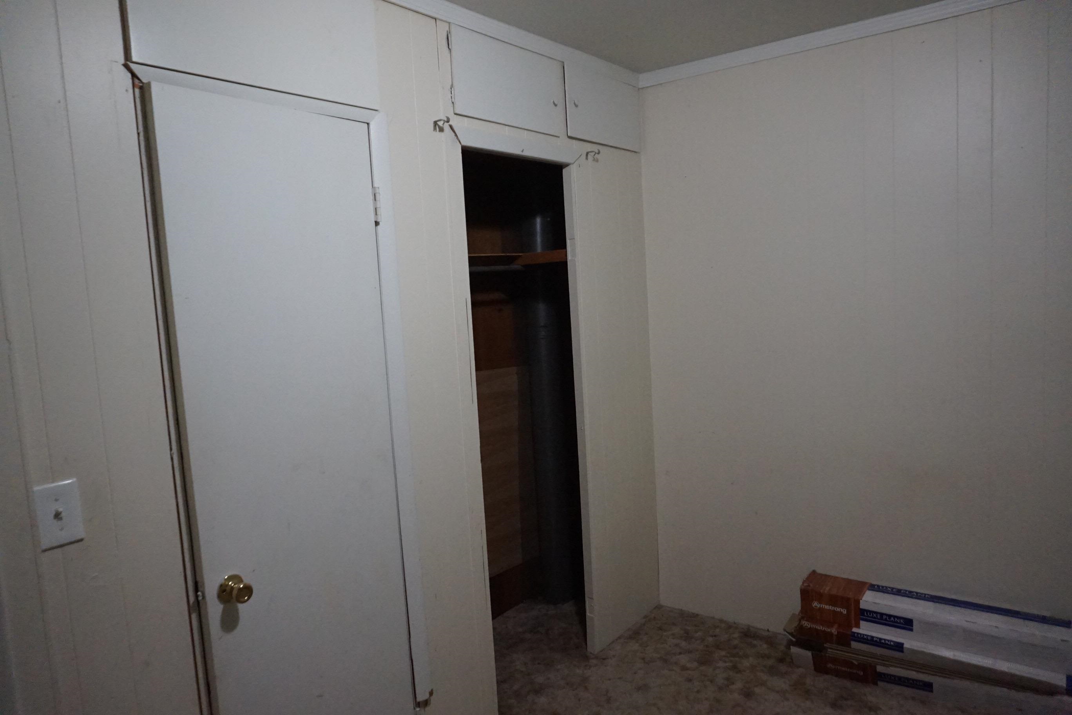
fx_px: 715
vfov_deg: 53.1
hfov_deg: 73.7
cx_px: 536
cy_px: 358
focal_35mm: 24
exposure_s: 1/125
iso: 3200
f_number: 3.5
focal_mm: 16
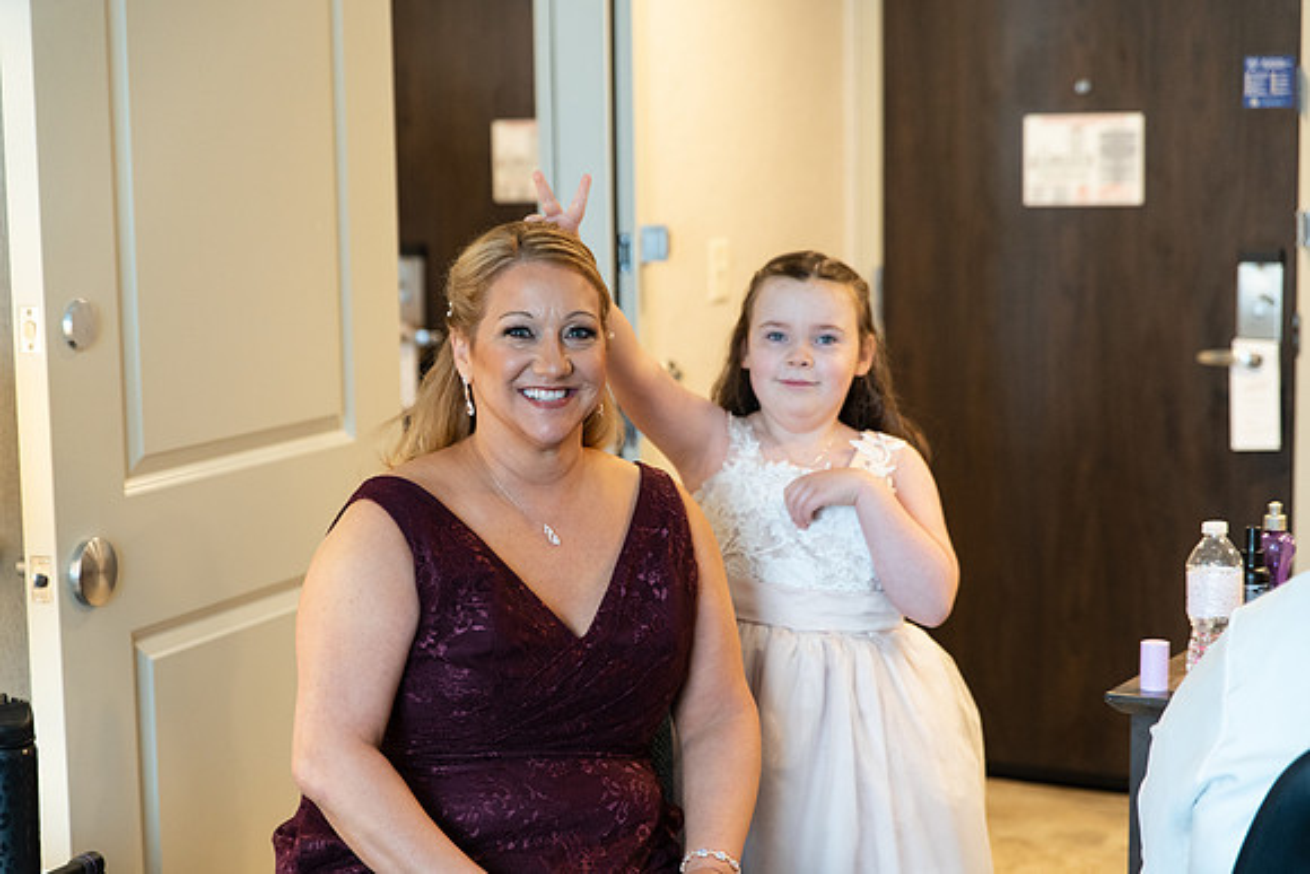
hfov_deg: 28.8
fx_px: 2548
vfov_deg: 19.5
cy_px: 437
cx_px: 655
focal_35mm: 70
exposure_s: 1/250
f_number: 2.8
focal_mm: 70
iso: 2000
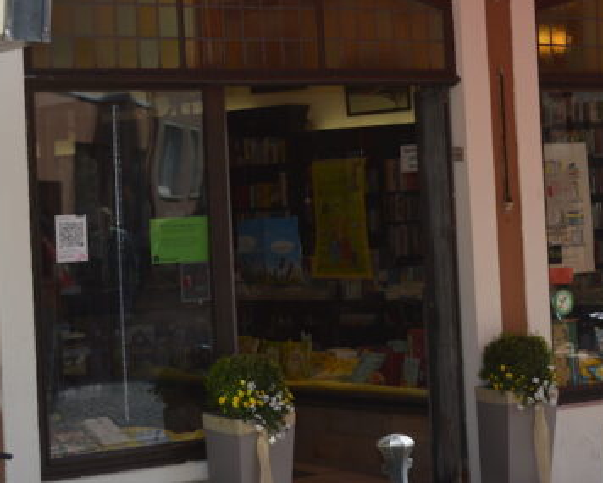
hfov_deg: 19.5
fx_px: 1732
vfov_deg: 15.8
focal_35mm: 97
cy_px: 131
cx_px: 515
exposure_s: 1/200
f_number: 6.3
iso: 100
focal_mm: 32
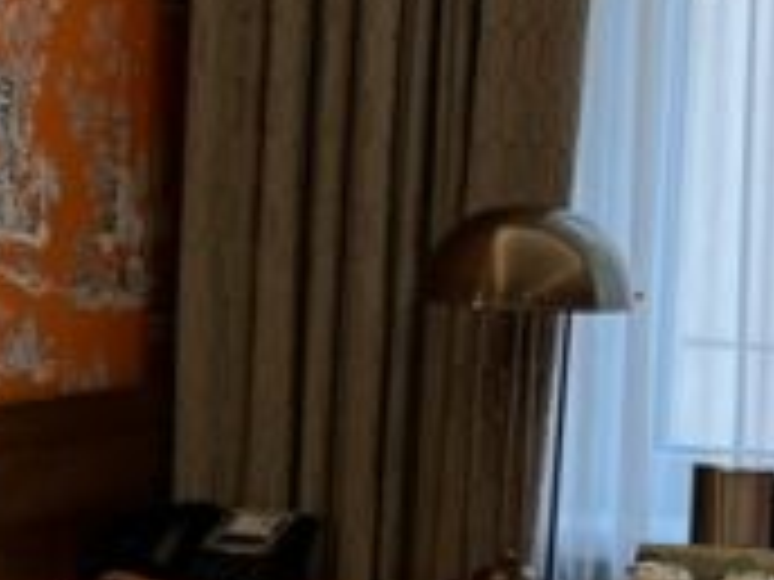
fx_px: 3466
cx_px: 4
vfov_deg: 9.5
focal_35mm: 155
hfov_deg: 12.6
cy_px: 616
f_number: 1.6
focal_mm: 5.1
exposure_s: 1/100
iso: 50
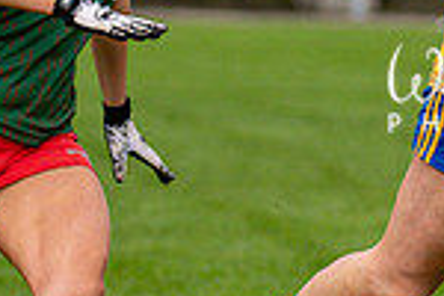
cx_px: 580
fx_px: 10359
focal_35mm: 840
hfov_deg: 2.5
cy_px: 30
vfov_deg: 1.6
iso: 400
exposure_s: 1/5000
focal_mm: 145
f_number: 2.8
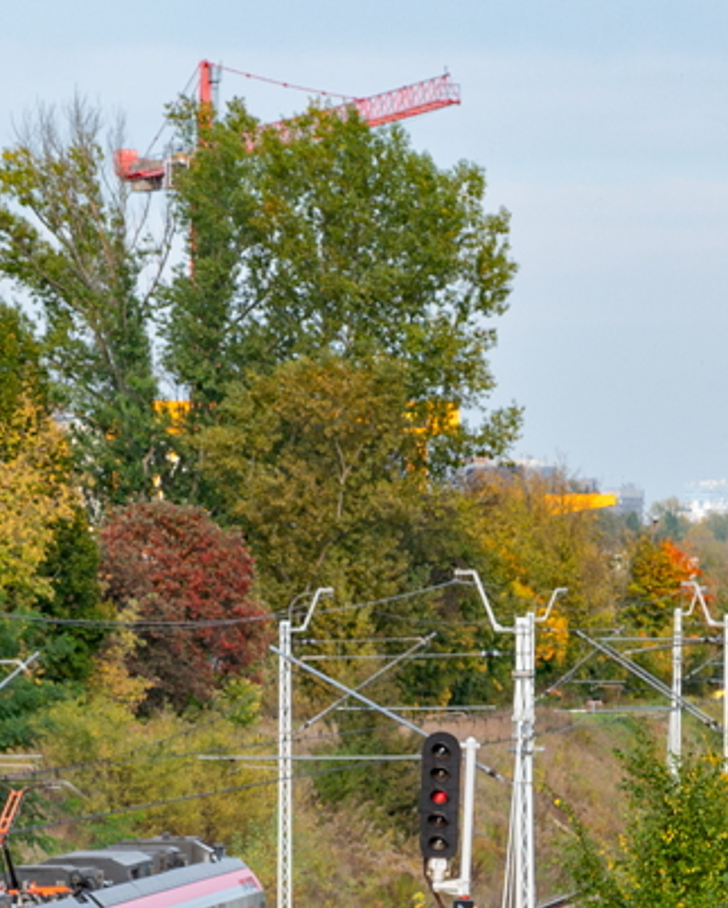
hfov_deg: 6.1
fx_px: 6806
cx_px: -158
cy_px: 927
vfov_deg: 7.6
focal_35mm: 253
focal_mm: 68
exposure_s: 1/400
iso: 400
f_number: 8
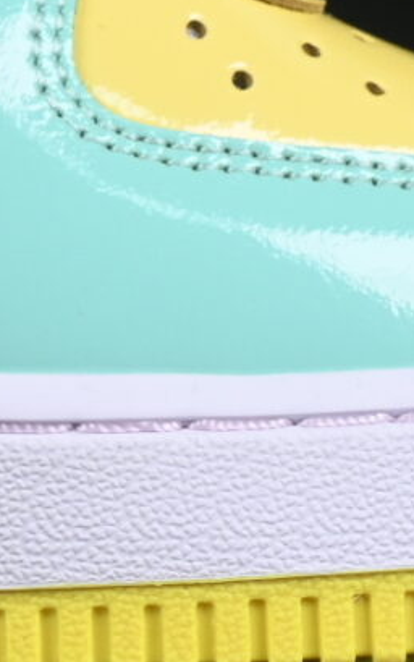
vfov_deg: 4.4
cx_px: -456
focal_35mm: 478
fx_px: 8620
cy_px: -171
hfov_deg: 2.7
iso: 160
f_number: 8
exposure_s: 1/80
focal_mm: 50
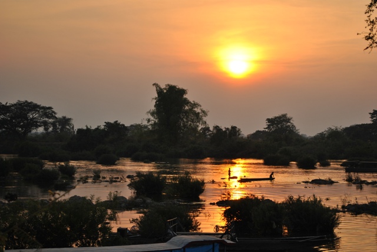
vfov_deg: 16.6
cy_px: 126
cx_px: 188
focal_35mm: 82
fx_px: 865
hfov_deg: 24.6
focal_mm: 55
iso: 100
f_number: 5.6
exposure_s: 1/200
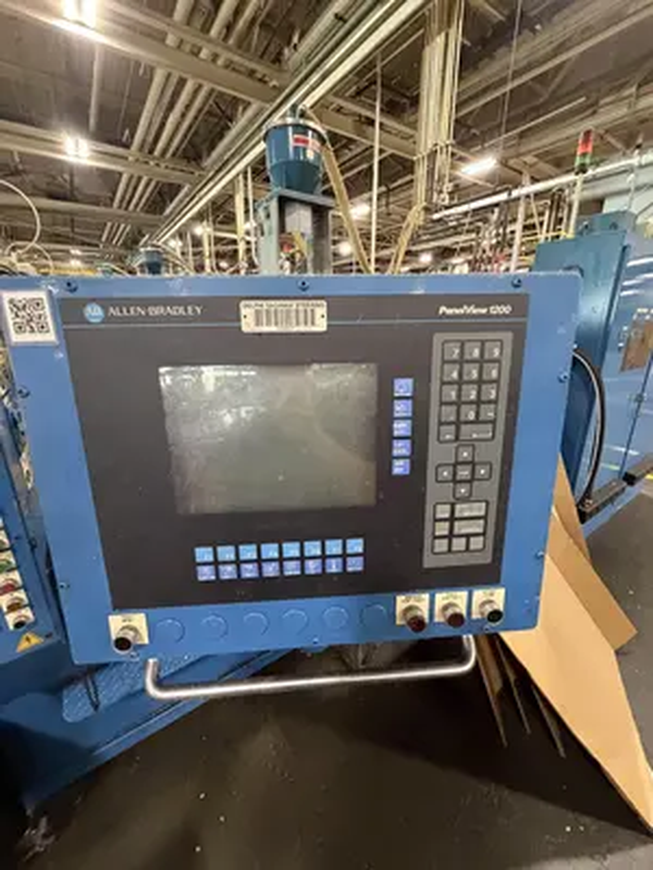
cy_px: 435
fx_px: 352
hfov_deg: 85.7
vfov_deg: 102.1
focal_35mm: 14
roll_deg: +1.3
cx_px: 326
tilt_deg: -18.6
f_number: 2.2
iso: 800
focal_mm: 2.22
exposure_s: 1/60
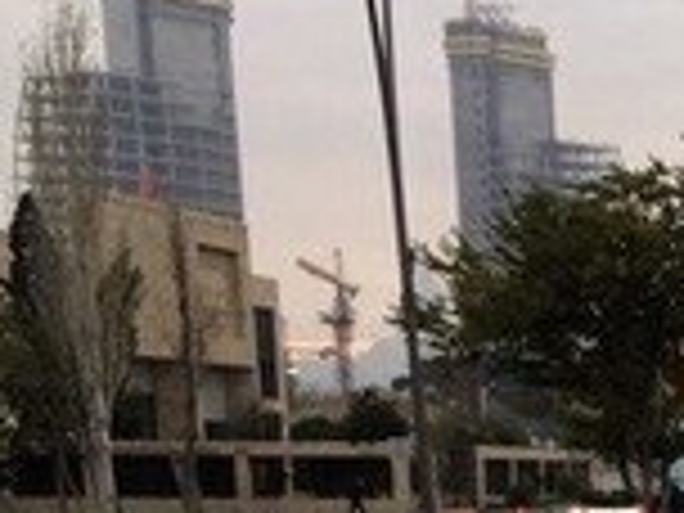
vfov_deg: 11.0
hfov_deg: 13.5
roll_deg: +0.0
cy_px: 920
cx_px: 1336
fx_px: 2490
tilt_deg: -10.8
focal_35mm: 126
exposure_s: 1/110
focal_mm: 4.15
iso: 32
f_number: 2.2
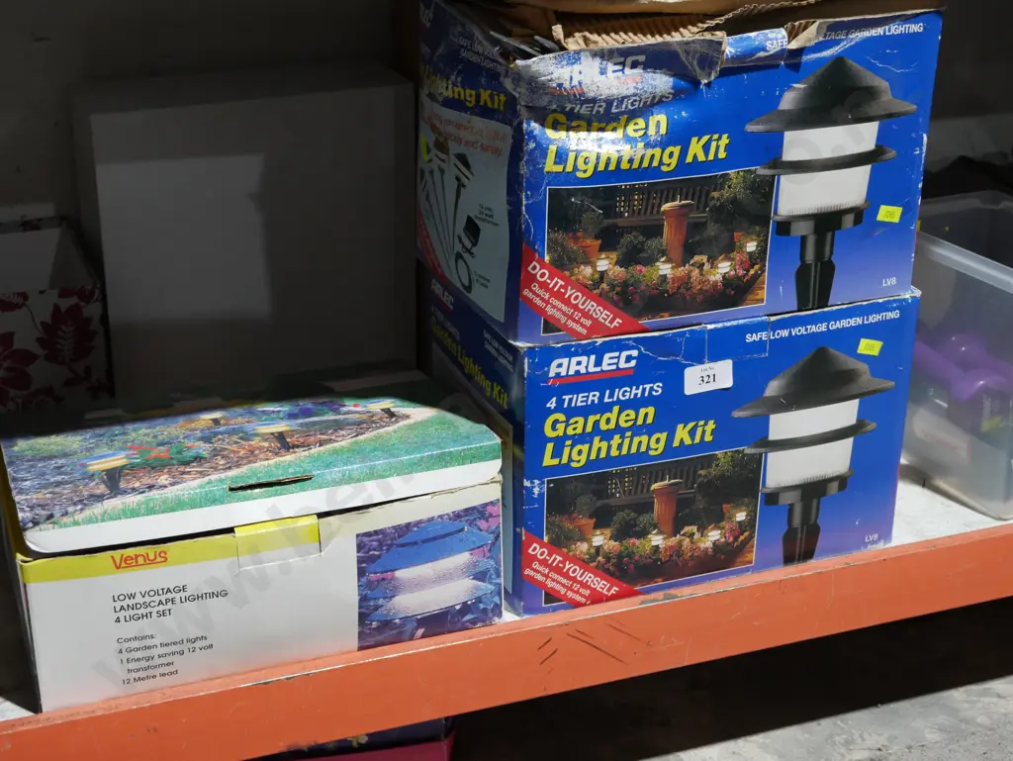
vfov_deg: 27.1
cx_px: 506
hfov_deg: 35.5
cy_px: 380
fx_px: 1581
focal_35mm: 54
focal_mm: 27
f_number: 5.3
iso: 1000
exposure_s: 1/60
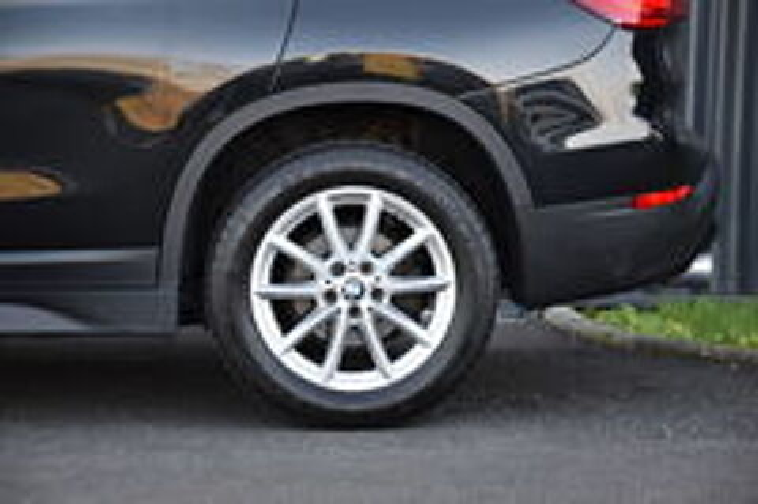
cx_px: 379
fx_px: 2997
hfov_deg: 14.4
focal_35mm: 142
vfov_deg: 9.6
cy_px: 252
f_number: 5.3
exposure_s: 1/250
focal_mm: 95
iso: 800
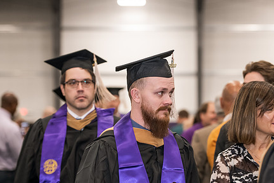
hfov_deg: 15.0
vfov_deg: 10.0
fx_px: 1043
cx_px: 176
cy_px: 118
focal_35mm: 137
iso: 2000
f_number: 3.2
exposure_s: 1/200
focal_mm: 102
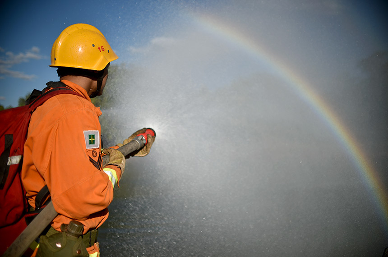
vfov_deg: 37.7
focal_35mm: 35
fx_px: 377
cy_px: 128
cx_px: 194
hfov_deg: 54.5
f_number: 1.8
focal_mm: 35
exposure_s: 1/5000
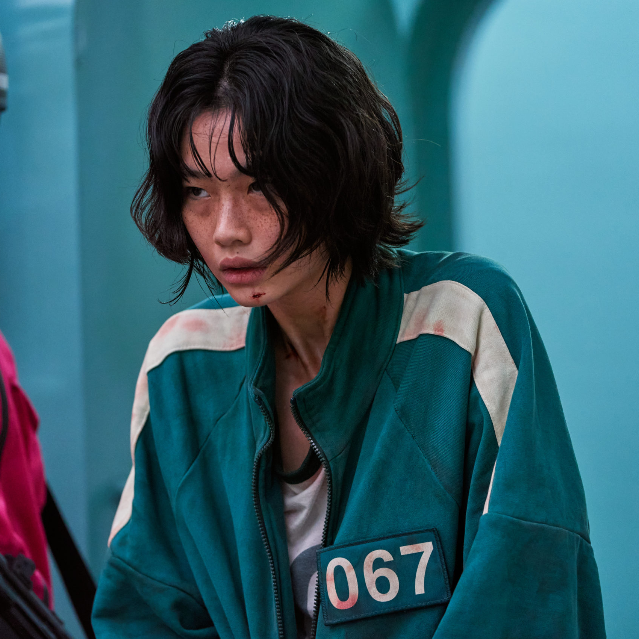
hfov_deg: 10.0
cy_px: 320
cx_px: 320
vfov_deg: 10.0
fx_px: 3634
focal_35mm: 174
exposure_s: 1/160
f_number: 3.2
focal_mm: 136
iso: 1600
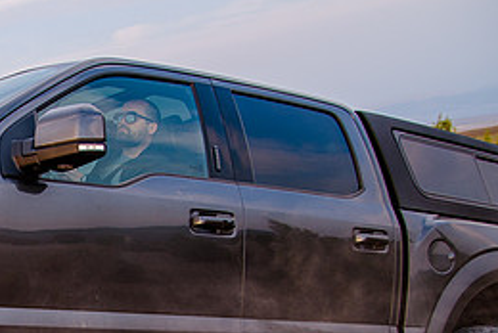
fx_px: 872
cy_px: 340
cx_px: -38
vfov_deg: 20.8
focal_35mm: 63
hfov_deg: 29.1
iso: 200
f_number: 4
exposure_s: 1/500
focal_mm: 24
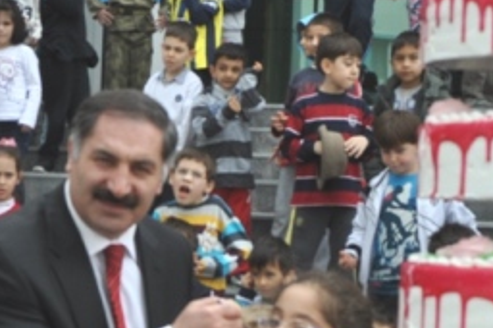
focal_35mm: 103
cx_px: 50
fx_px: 1409
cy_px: 308
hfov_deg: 19.5
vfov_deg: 13.1
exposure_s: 1/250
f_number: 8
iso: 200
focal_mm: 22
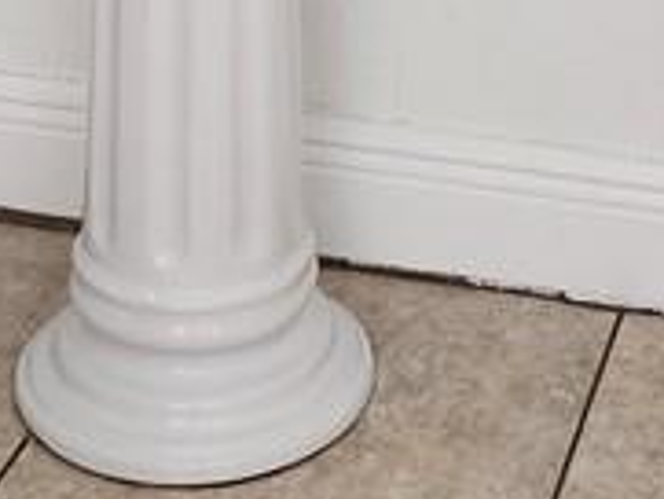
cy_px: -712
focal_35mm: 130
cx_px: 389
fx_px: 2495
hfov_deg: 15.1
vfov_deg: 10.0
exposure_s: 1/120
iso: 320
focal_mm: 6.4
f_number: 1.8
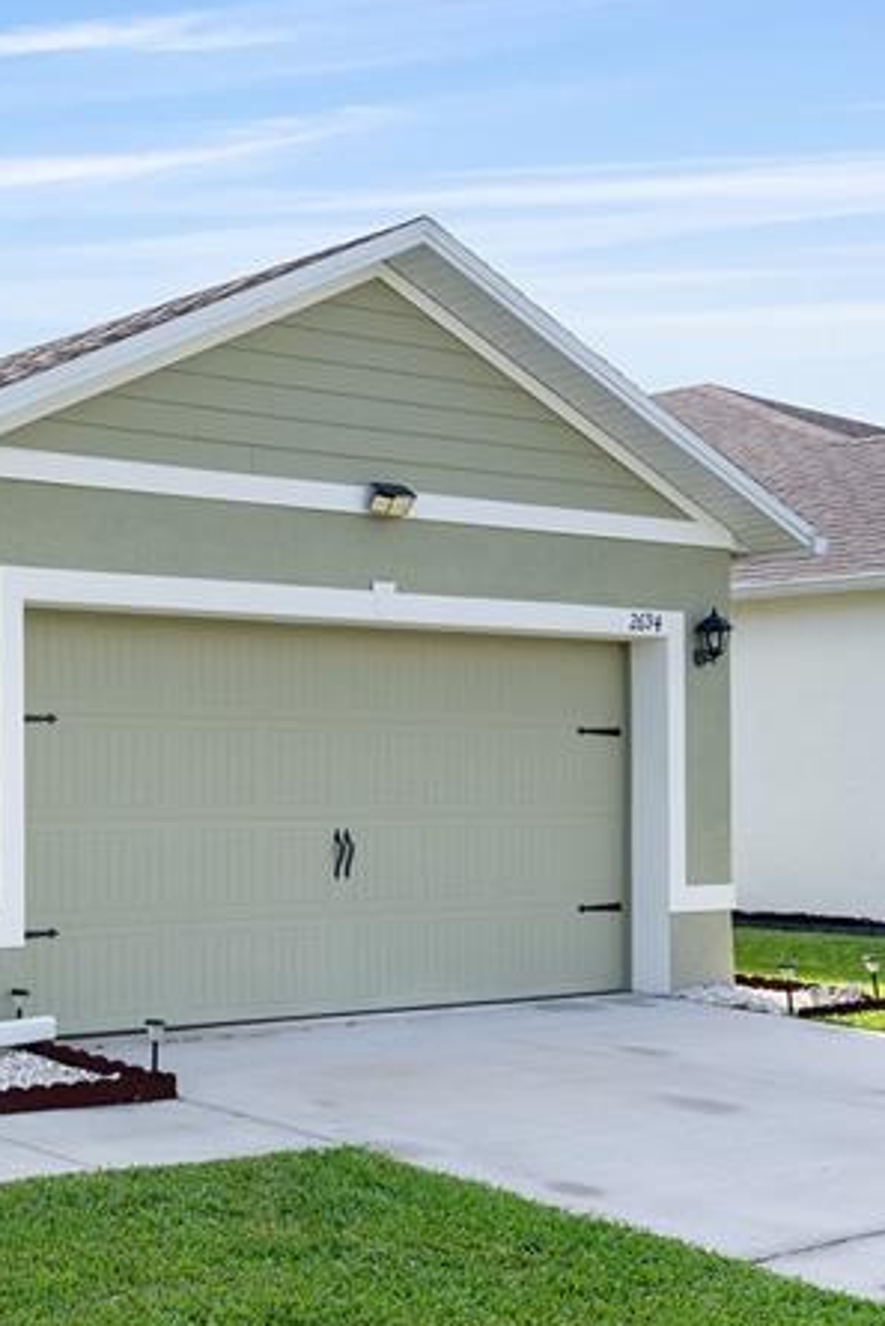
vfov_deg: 42.4
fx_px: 1695
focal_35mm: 46
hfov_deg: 23.5
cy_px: 843
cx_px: -441
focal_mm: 20
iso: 200
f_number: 7.1
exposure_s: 1/400
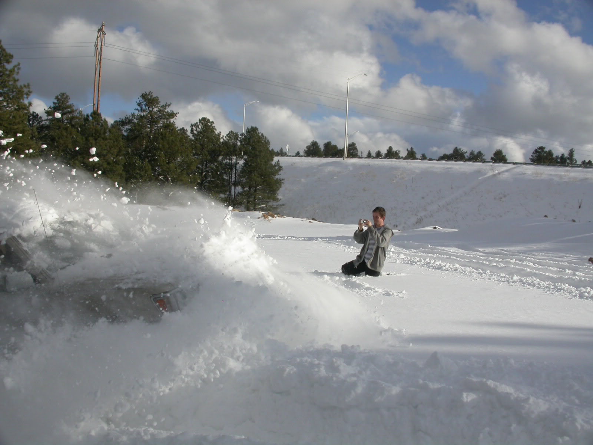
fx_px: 651
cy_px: 222
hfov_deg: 49.0
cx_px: 296
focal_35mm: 38
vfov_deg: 37.7
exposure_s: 1/500
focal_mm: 7.85
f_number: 7.5
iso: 100
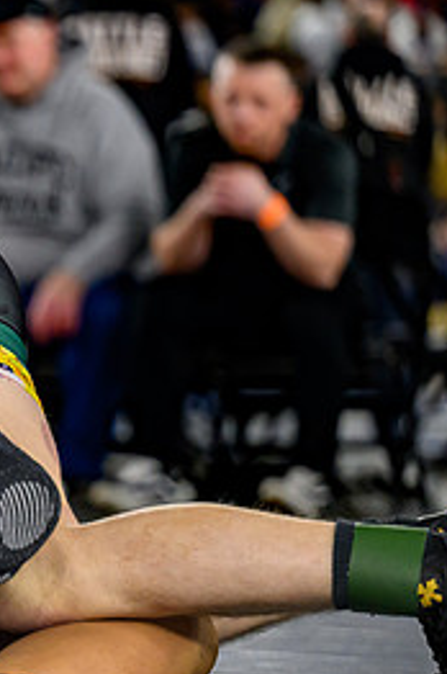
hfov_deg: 4.5
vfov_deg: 6.9
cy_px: 493
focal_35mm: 299
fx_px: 5583
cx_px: -449
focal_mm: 110
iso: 1400
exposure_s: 1/800
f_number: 2.8
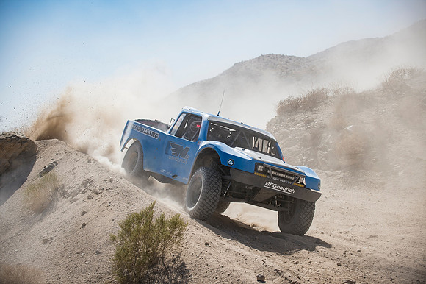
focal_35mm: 90
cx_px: 213
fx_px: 1064
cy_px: 142
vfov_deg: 15.2
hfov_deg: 22.6
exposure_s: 1/2000
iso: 250
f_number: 4
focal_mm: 90
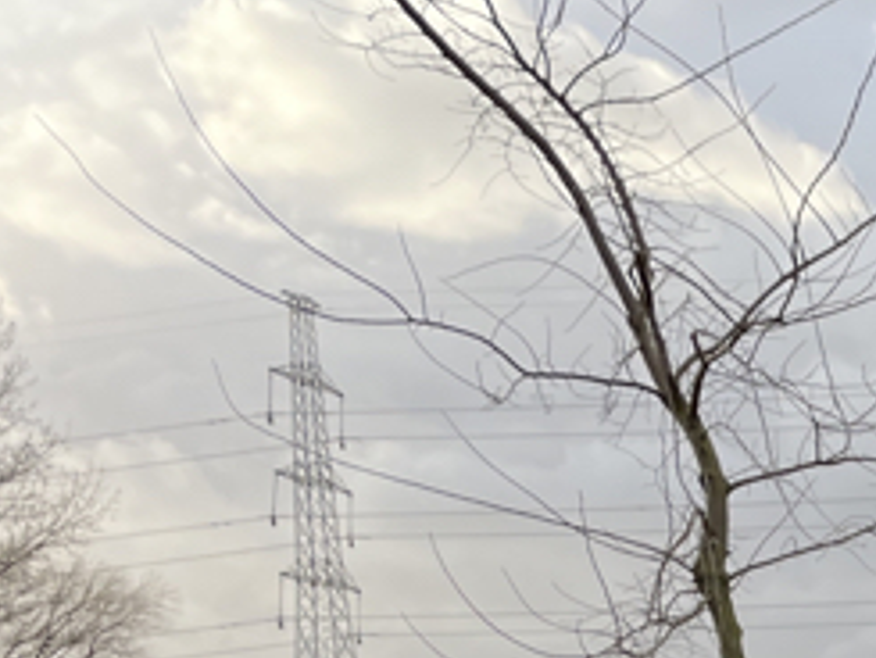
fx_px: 2709
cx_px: 1552
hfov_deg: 15.8
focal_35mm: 107
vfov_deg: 12.7
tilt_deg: -5.4
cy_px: 1148
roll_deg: +1.0
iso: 32
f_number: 1.6
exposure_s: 1/1062
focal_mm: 4.2
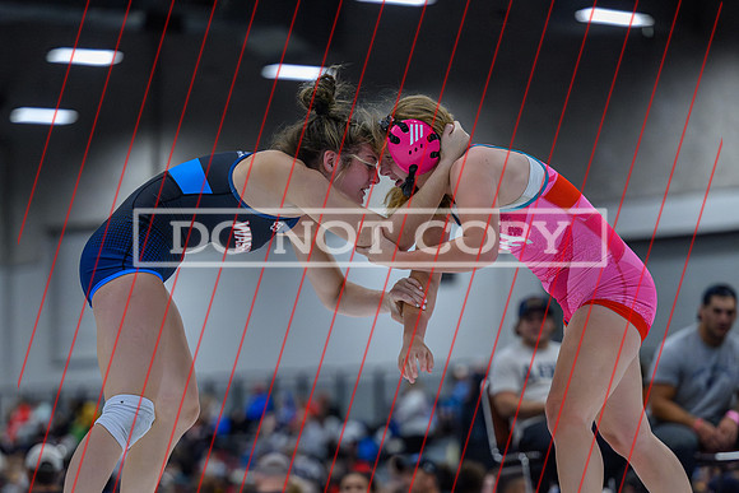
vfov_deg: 7.9
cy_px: 334
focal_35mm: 175
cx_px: 321
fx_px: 3585
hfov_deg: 11.8
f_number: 2.8
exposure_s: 1/640
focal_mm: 125
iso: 4500
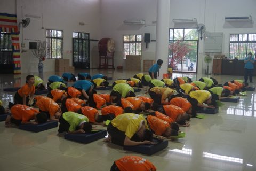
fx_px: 309
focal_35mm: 44
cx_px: 128
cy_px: 86
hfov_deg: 45.0
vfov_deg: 30.8
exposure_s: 1/160
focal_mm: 29
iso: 640
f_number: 4.5
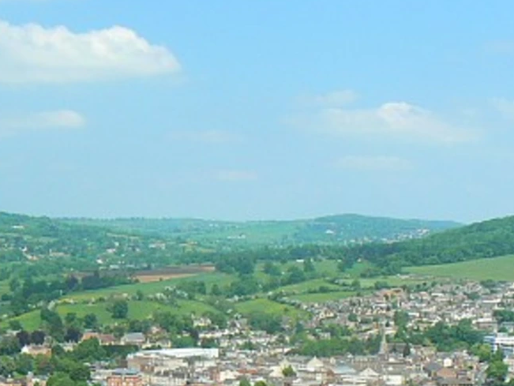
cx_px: 172
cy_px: 409
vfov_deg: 17.1
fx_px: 1248
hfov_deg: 23.2
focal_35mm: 84
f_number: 5.6
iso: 80
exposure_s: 1/125
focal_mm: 6
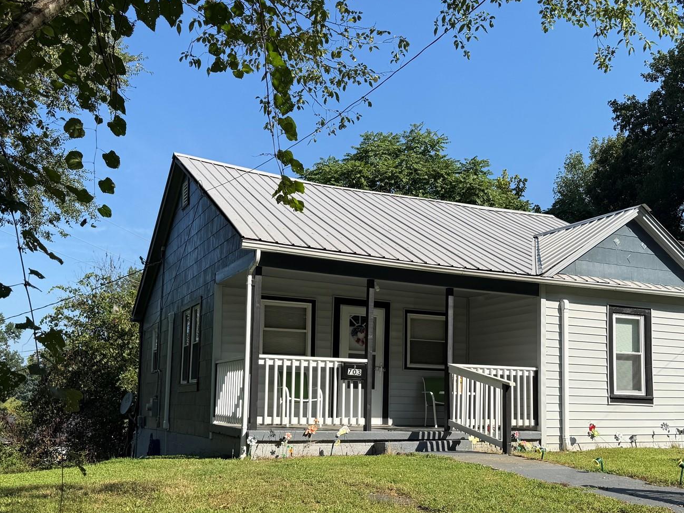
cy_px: 334
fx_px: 751
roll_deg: -1.1
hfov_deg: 48.8
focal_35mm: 38
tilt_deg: +4.8
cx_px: 388
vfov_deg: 37.4
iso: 80
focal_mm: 6.76
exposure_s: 1/3759
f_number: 1.78
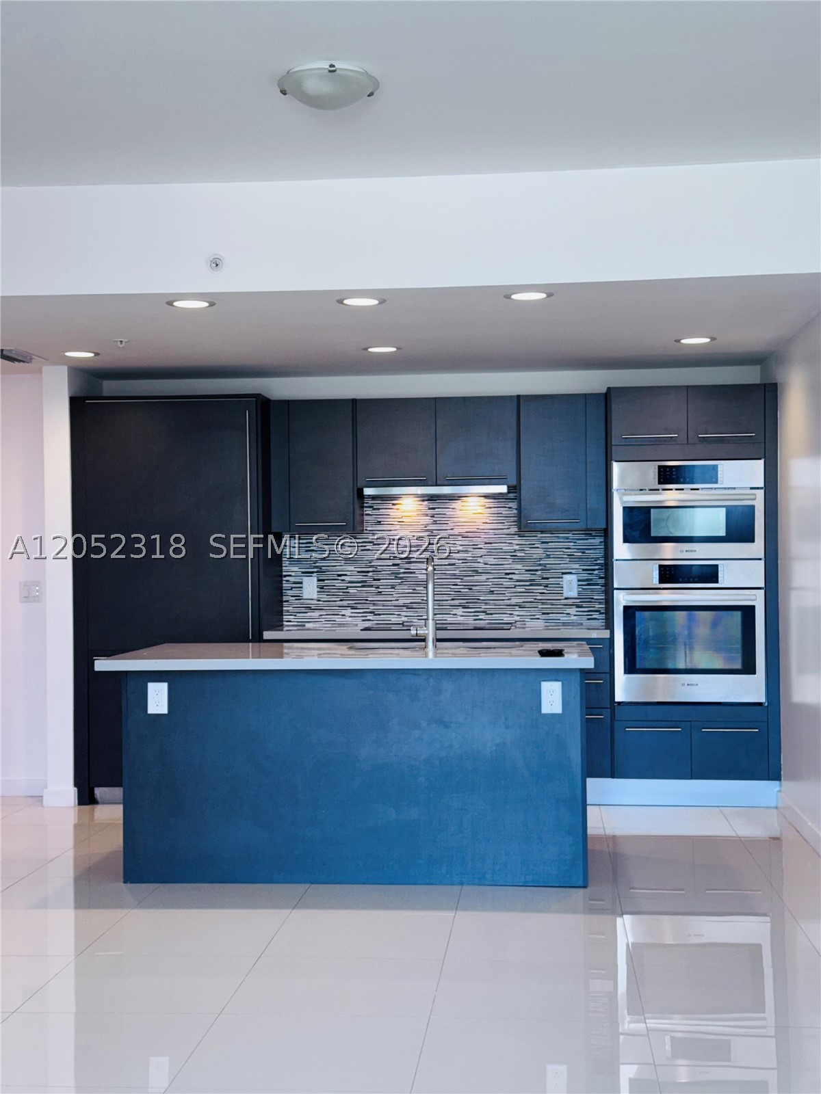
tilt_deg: +0.0
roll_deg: +1.4
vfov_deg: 39.7
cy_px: 547
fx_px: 1518
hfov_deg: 30.3
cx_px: 410
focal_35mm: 48
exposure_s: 1/120
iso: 64
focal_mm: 6.76
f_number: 1.78
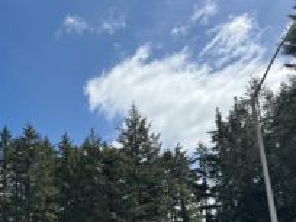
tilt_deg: +15.8
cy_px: 194
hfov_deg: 38.0
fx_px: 402
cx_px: 36
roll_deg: -0.4
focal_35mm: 47
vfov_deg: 29.7
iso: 80
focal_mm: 6.76
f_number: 1.78
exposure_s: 1/4608
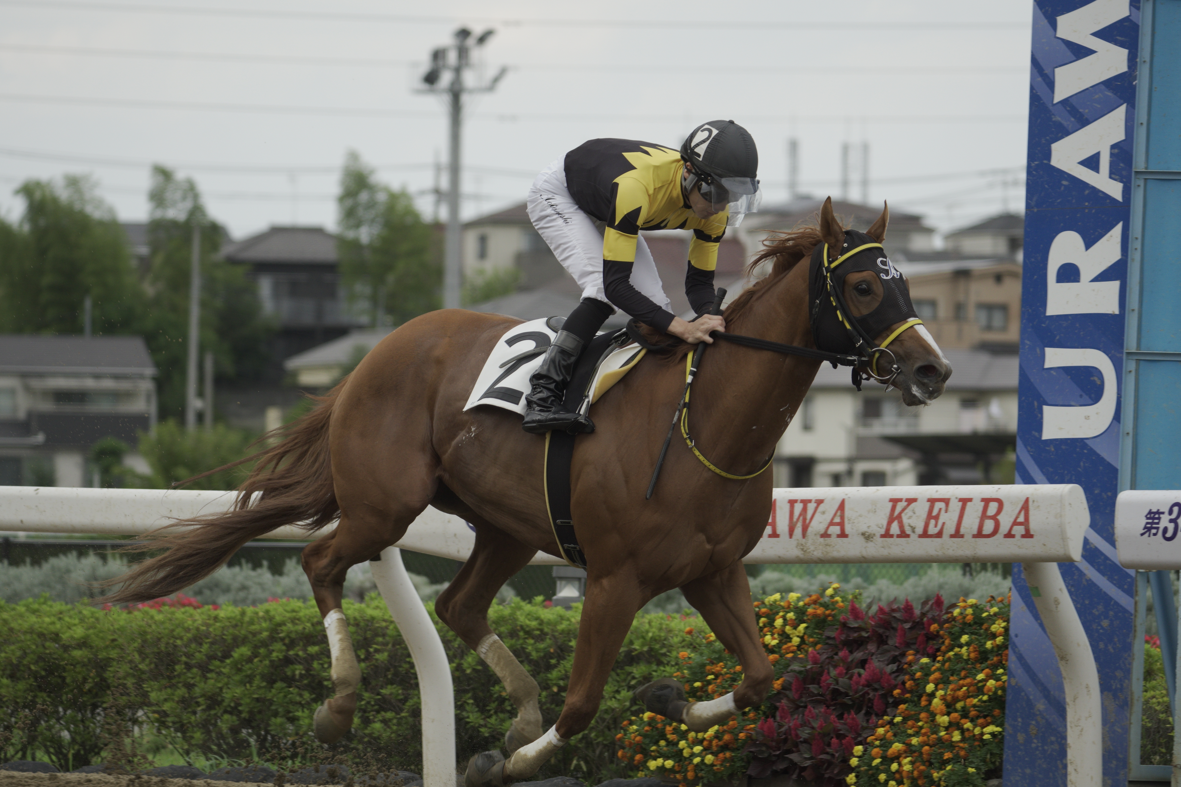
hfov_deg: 7.8
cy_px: 394
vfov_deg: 5.2
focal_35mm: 266
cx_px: 590
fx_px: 8709
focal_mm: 177
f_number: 5
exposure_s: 1/1000
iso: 640
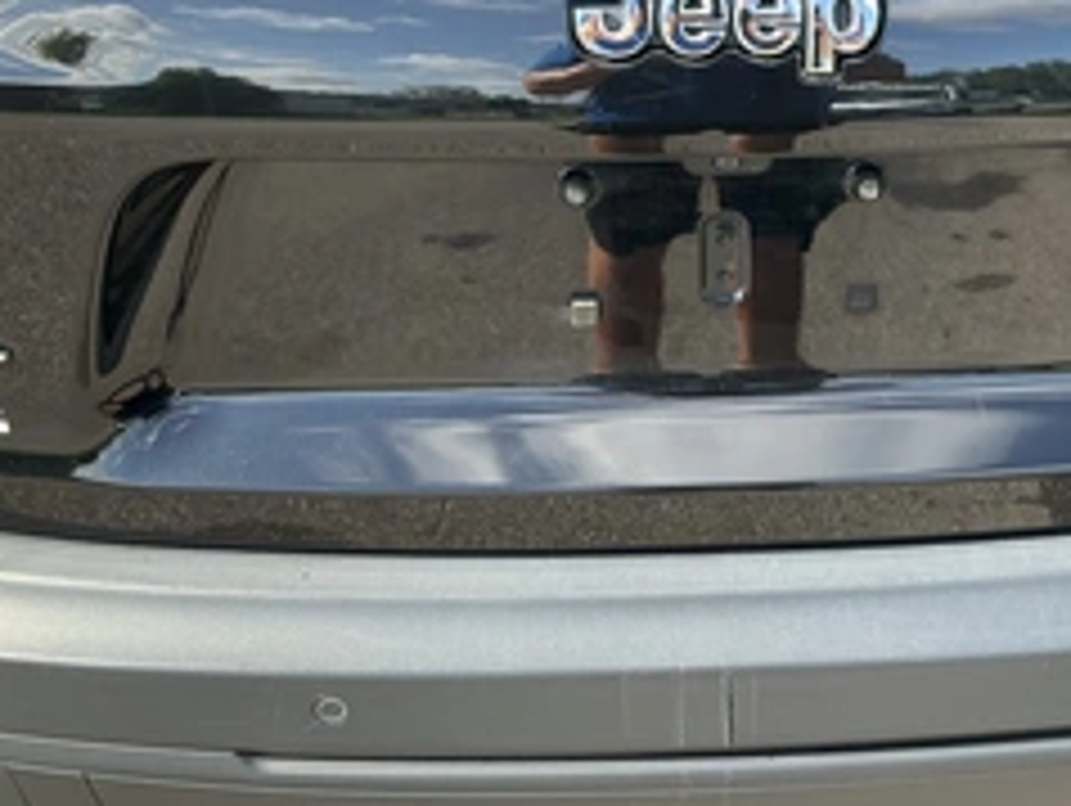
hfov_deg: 39.8
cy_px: 383
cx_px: 738
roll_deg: -1.0
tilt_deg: -33.2
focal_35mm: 47
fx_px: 1456
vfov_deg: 30.9
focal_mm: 3
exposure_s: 1/272
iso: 25
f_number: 1.8
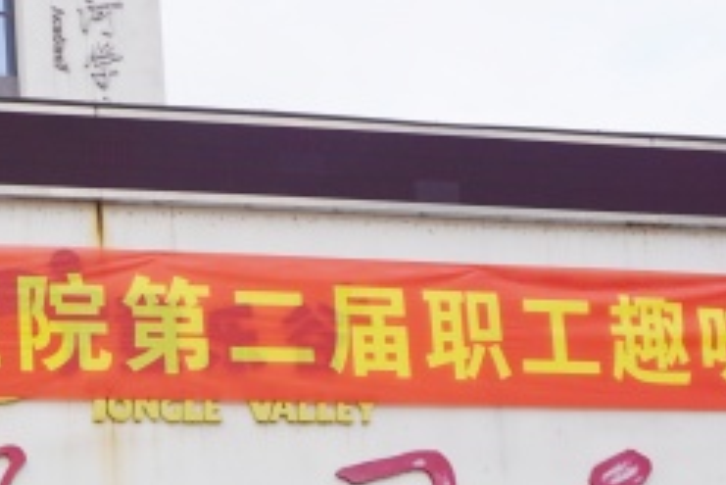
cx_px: -21
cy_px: 616
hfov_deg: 27.7
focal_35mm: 68
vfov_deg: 18.7
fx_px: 1372
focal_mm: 16
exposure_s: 1/100
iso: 100
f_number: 7.1
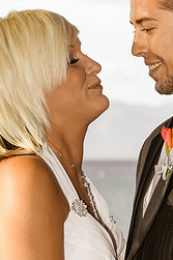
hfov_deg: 4.6
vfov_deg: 6.8
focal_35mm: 301
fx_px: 2173
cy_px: 157
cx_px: 114
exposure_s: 1/320
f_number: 9
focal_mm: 112
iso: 200
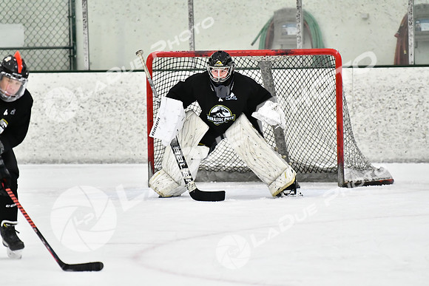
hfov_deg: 6.9
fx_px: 3576
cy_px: 143
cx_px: 214
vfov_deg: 4.6
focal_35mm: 300
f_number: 2.8
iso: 5000
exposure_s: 1/1250
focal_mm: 200
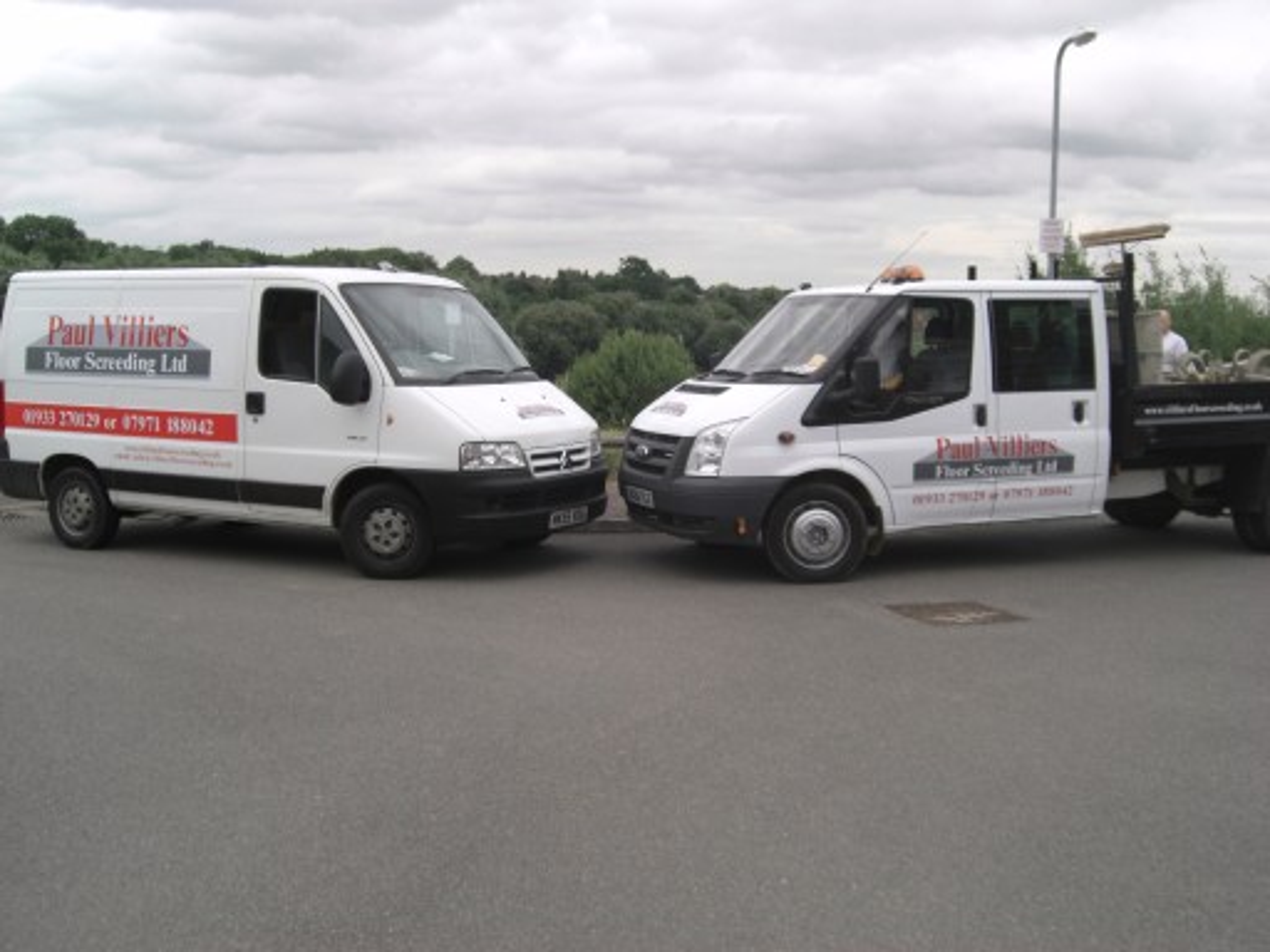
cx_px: 635
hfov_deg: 49.0
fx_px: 1394
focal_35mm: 38
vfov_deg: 37.7
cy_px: 476
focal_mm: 7.9
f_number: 4
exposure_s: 1/400
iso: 80
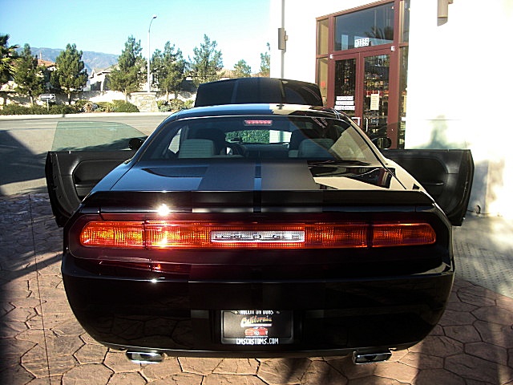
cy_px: 192
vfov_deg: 39.7
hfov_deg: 51.4
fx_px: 534
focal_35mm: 36
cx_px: 256
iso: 50
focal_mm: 6.3
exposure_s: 1/250
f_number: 2.8
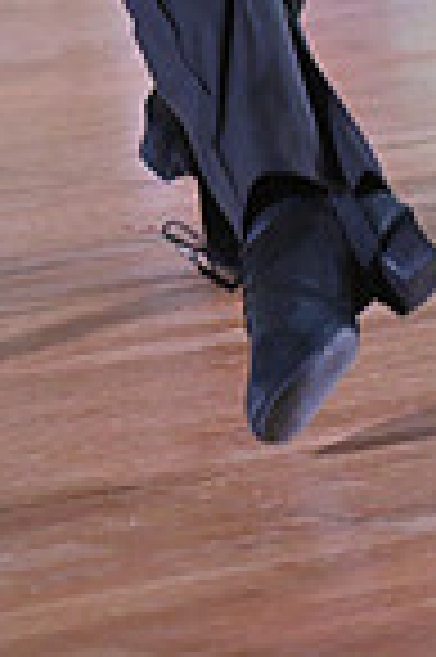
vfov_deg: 7.3
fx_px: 5062
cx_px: -214
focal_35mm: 278
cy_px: -436
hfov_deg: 4.9
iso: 6400
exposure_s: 1/400
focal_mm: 70
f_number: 5
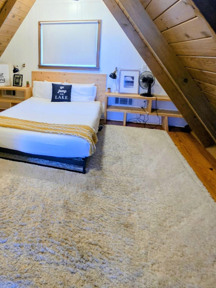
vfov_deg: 72.7
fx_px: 183
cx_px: 57
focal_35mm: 22
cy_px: 83
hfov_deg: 58.3
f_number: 1.9
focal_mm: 2.2
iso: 400
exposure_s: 1/60
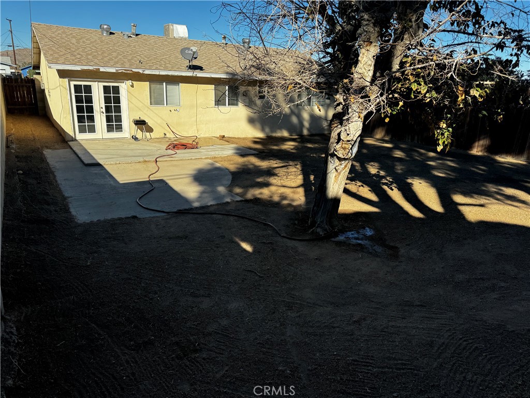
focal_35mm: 24
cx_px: 265
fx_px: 367
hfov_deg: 71.6
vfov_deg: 56.8
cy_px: 199
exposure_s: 1/3597
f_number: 1.78
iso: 80
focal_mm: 6.76
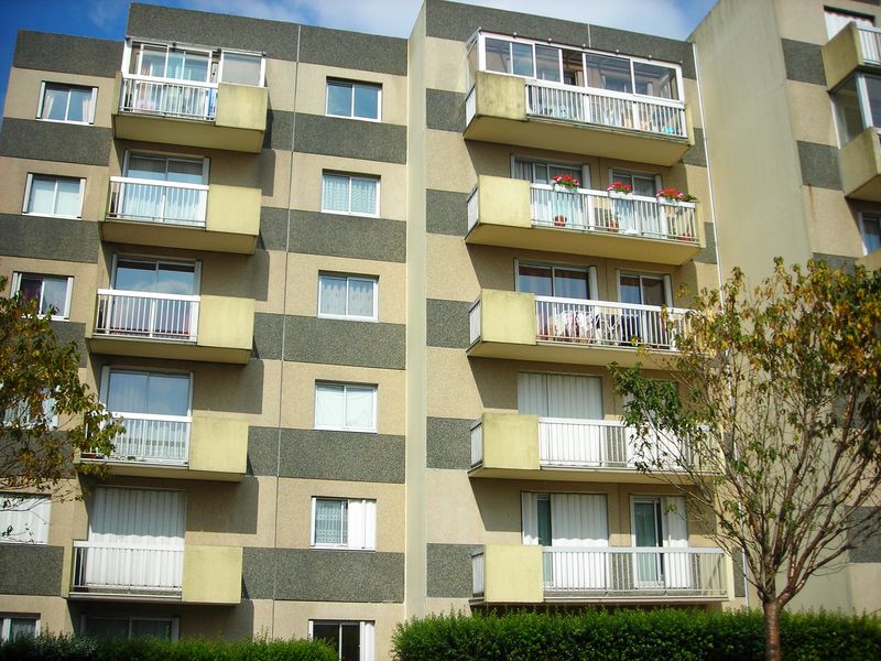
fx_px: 967
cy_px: 330
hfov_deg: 49.0
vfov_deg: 37.7
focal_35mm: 38
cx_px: 440
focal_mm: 6.3
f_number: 6.4
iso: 50
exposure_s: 1/262
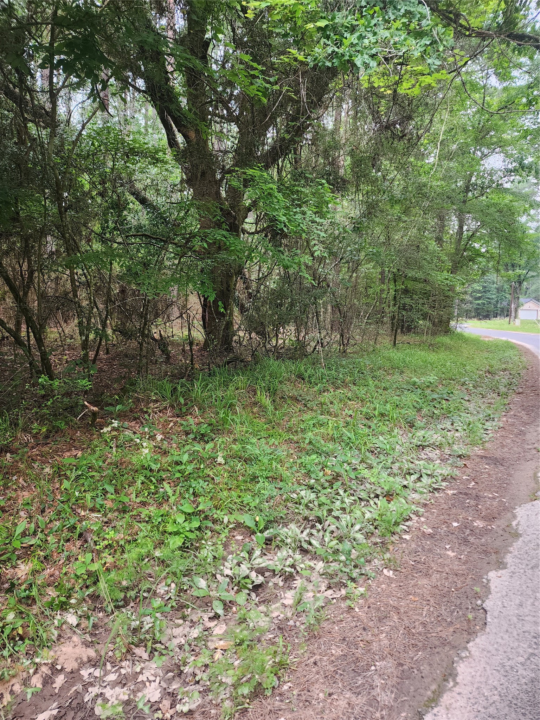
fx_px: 478
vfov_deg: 73.9
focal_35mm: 23
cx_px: 270
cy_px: 360
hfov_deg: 58.9
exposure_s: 1/180
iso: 125
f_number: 1.8
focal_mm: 6.4
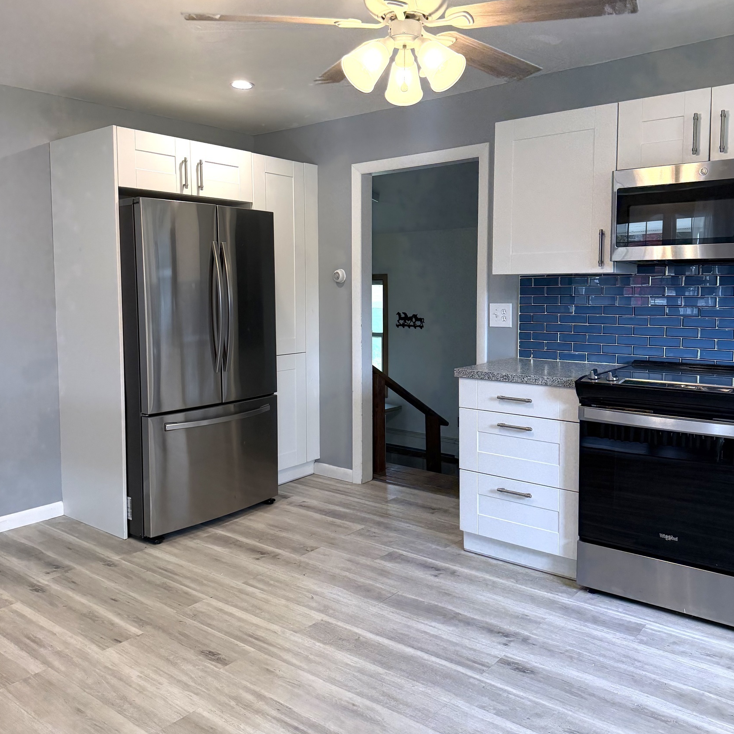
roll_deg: -0.1
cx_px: 360
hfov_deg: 55.6
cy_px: 336
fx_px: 696
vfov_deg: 55.6
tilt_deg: -3.8
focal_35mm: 29
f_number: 1.78
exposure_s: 1/192
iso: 200
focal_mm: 6.76
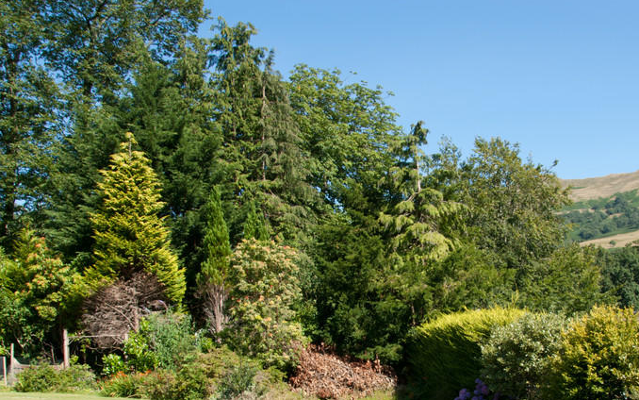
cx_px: 384
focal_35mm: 37
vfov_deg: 33.4
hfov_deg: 52.4
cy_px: 321
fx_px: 644
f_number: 10
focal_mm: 16
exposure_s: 1/80
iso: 100
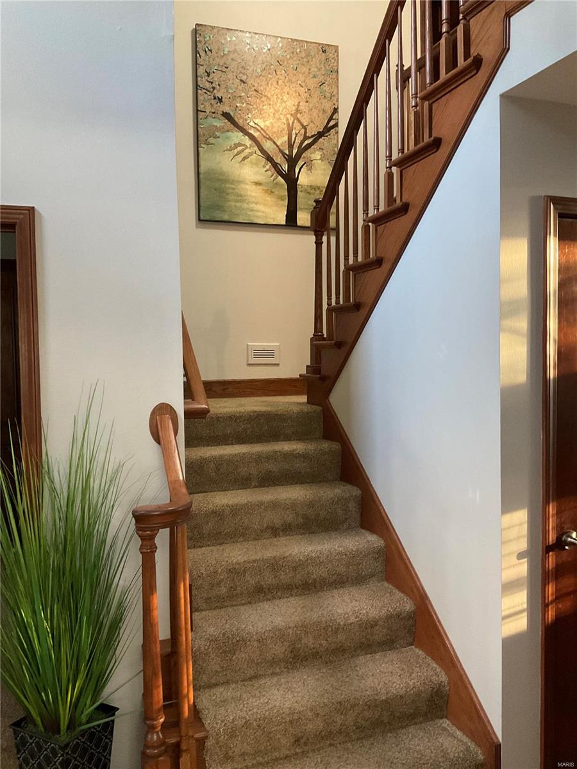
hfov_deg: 48.2
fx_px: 645
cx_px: 288
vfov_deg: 61.7
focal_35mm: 29
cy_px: 384
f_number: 1.8
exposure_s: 1/30
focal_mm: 3
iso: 320
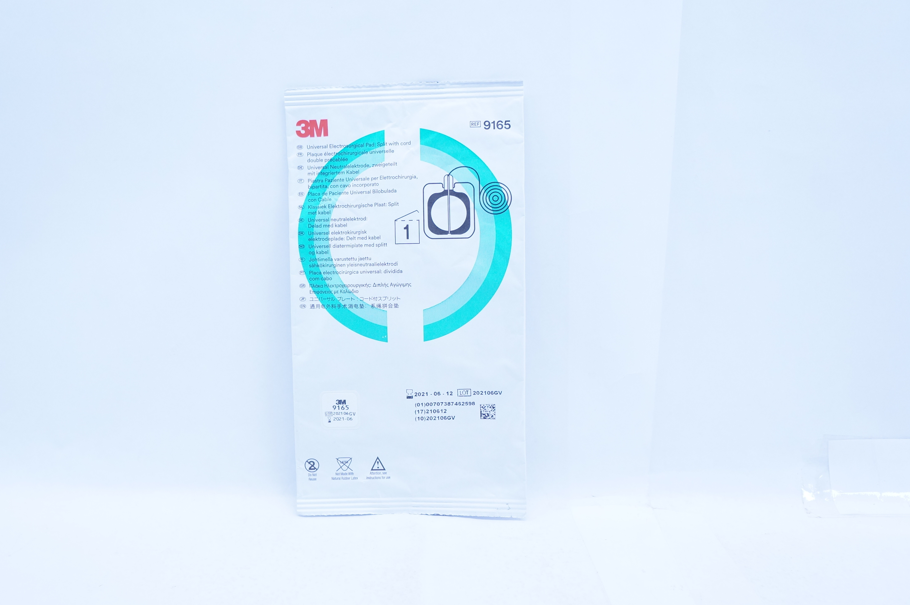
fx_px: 898
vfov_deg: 37.2
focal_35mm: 36
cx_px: 411
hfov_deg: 53.7
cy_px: 302
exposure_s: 1/200
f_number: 4.5
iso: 800
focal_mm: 21
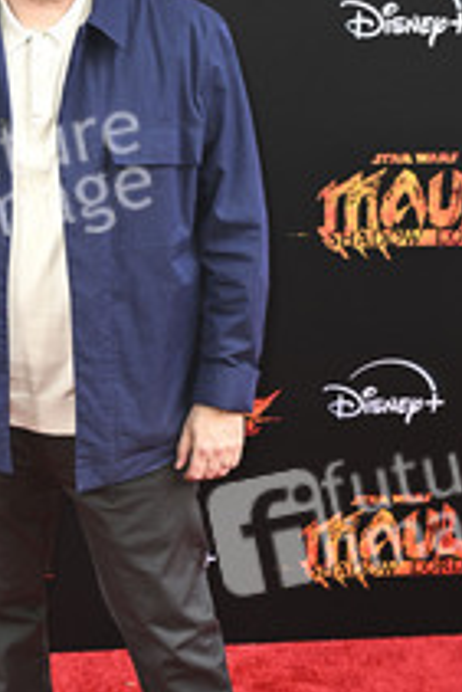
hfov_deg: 19.3
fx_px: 1345
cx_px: 79
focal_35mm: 70
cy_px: 354
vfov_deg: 28.8
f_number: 6.3
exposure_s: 1/320
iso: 1000
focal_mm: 37
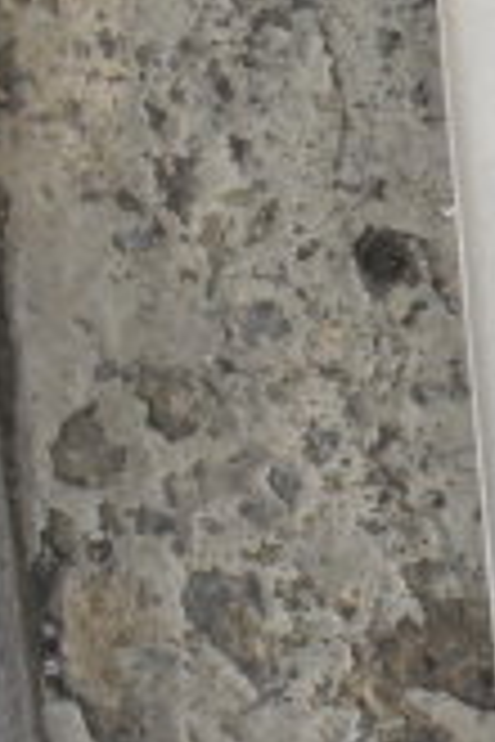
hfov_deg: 11.1
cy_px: 371
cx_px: 1260
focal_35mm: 100
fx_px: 2062
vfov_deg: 20.4
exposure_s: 1/125
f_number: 5.6
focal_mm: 18
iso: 6400
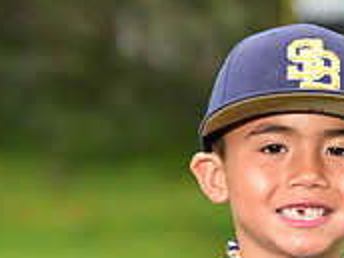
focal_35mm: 455
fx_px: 4522
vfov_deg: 3.3
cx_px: 279
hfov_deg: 4.4
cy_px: 444
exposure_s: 1/250
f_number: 5.6
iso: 400
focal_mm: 140
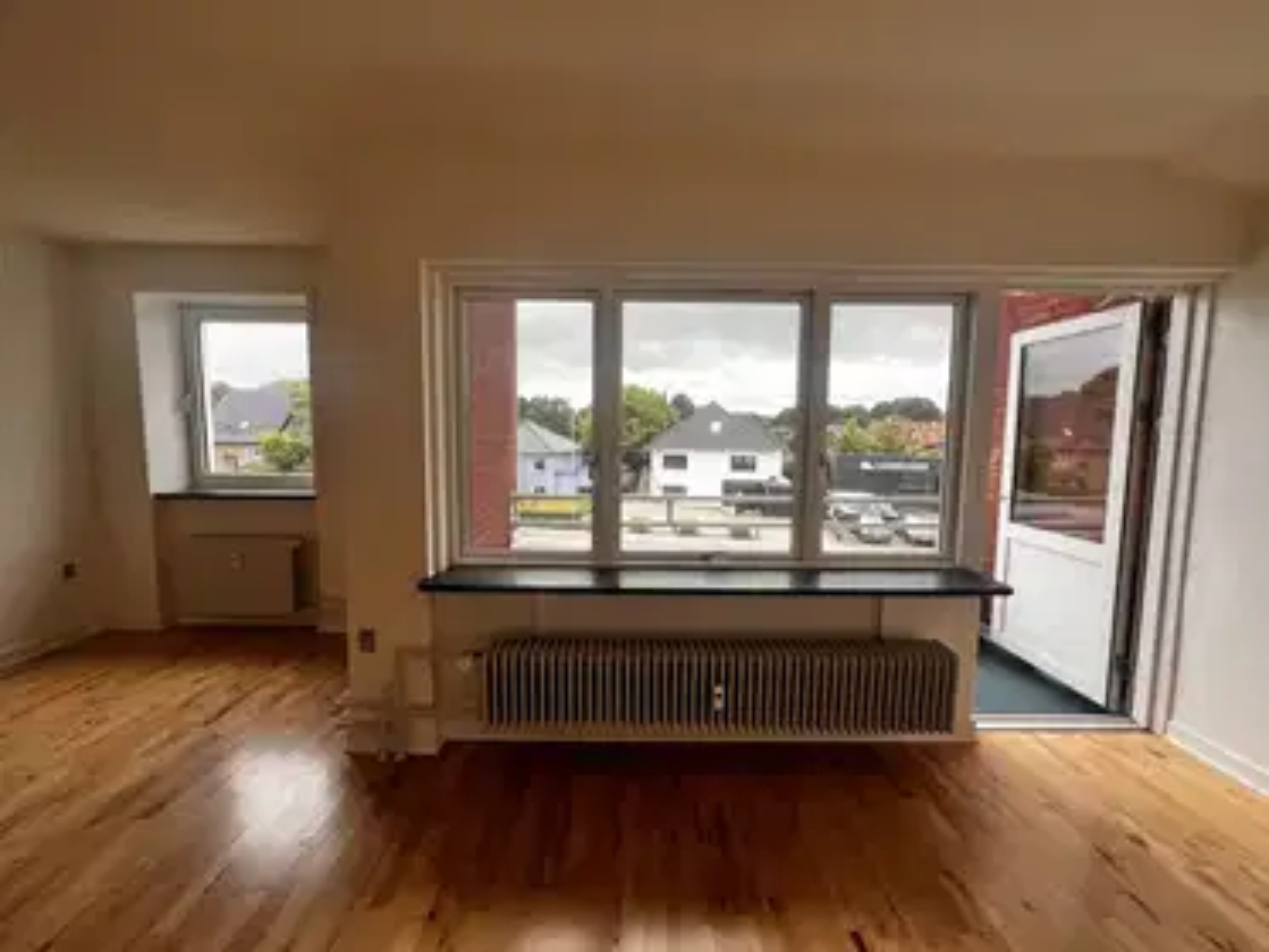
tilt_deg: -5.1
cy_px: 476
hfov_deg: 106.2
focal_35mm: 13
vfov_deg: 89.9
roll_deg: -0.7
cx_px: 634
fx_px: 477
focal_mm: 1.57
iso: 32
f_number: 1.8
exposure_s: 1/463
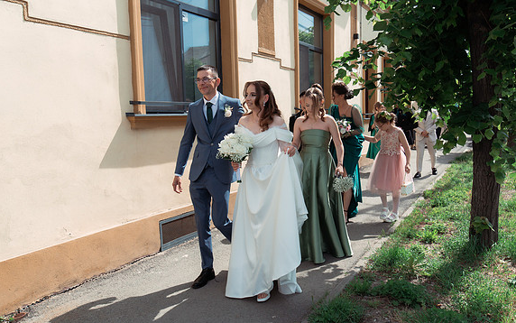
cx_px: 260
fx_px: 436
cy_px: 167
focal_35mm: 31
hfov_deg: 61.2
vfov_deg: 40.6
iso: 320
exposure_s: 1/1250
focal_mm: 30
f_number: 5.6
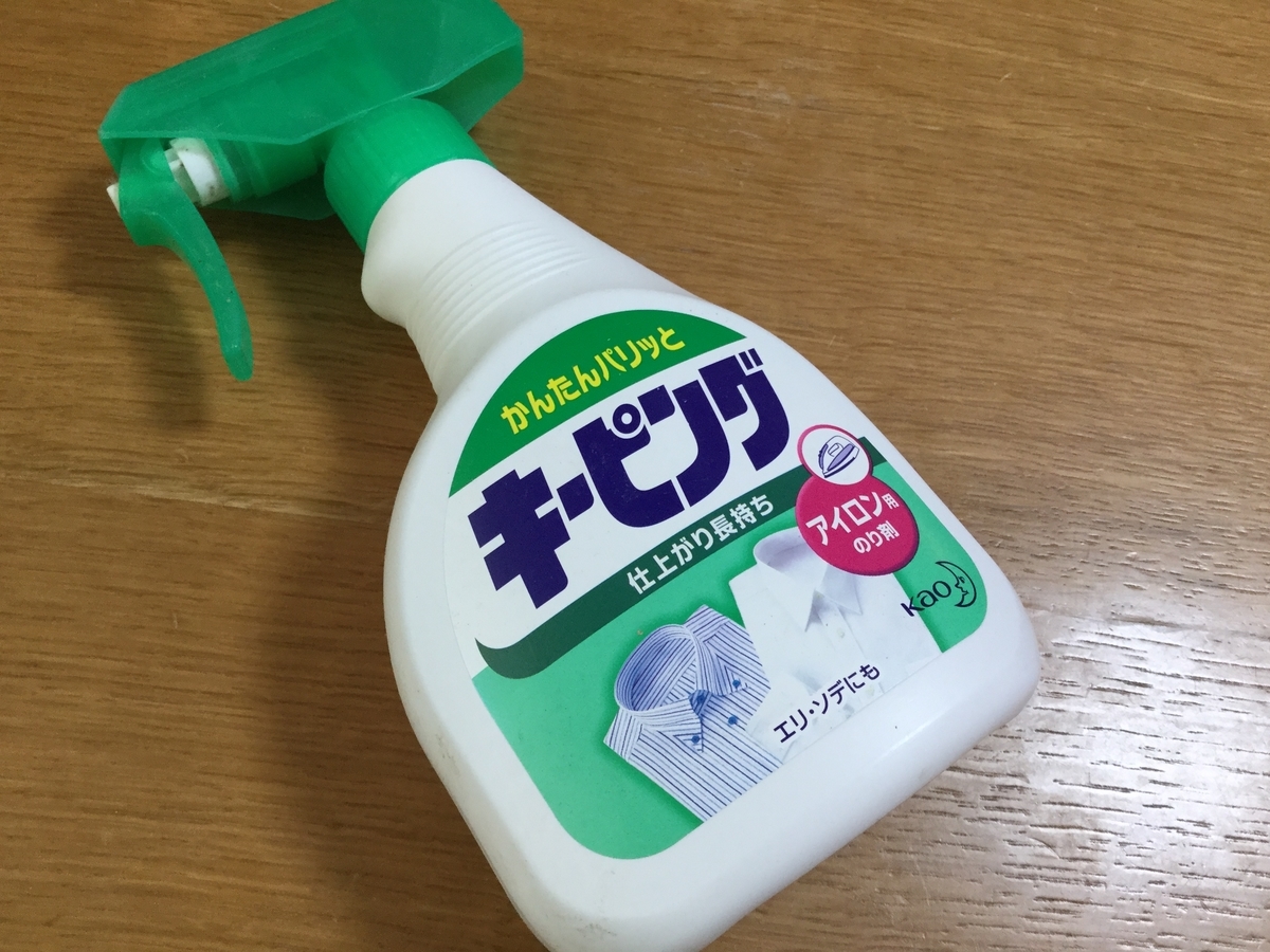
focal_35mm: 31
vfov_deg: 45.4
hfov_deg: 58.4
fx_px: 1137
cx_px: 635
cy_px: 476
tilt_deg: -65.3
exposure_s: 1/30
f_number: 2.4
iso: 64
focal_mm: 3.3
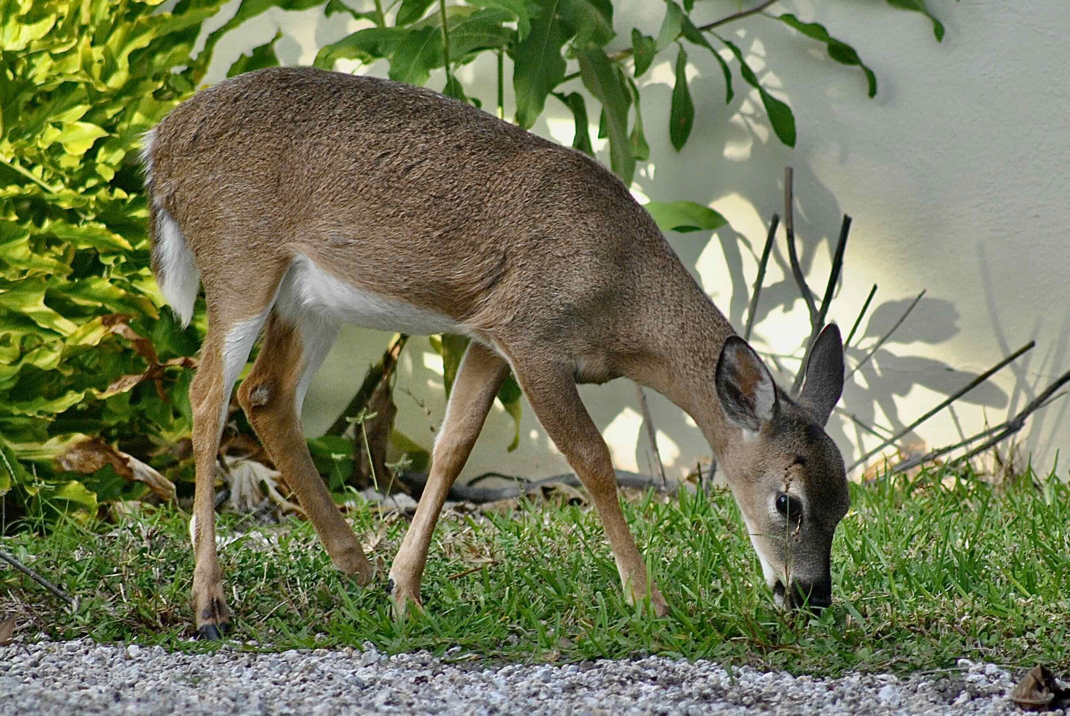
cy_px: 358
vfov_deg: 3.1
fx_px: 13392
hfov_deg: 4.6
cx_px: 535
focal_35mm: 450
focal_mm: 300
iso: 400
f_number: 5.6
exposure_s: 1/500
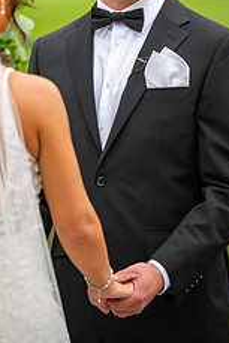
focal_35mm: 393
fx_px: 3744
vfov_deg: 5.2
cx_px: 69
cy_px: 57
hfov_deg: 3.5
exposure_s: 1/320
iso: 100
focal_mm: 200
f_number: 2.8
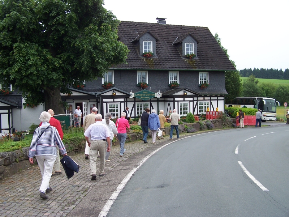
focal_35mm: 38
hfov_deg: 49.0
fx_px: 317
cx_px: 144
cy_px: 108
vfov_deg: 37.7
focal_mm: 6.3
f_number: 2.8
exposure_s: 1/180
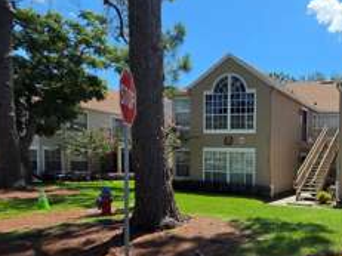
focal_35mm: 27
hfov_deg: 52.3
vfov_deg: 49.9
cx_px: 341
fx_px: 267
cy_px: 181
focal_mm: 2.2
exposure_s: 1/1718
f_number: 1.9
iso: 32
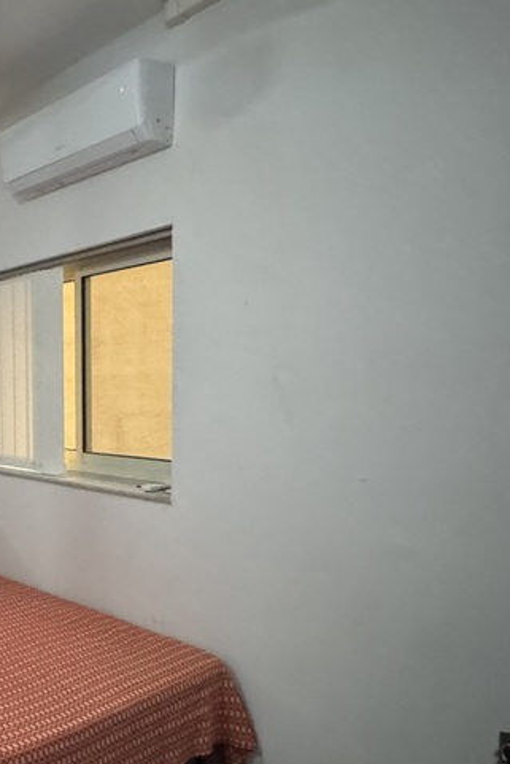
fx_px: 658
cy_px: 445
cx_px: -75
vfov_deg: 59.9
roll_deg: +1.8
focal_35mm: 31
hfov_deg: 35.1
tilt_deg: -6.9
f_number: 2.2
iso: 1250
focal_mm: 2.22
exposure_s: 1/33
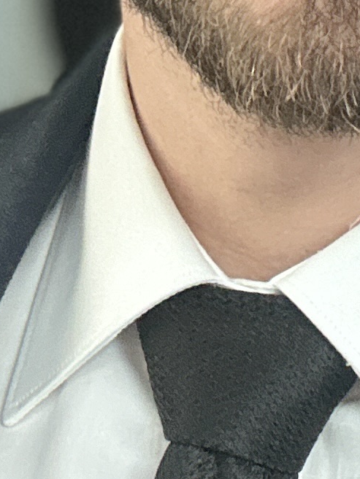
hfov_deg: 10.4
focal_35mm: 141
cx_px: 346
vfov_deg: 13.1
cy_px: -276
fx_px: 1955
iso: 400
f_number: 1.9
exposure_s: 1/30
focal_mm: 2.69
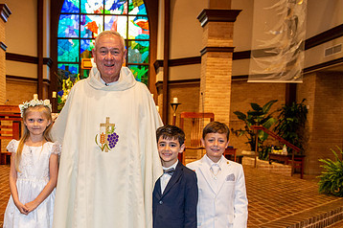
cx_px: 112
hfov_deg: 41.4
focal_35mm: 47
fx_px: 447
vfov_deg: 28.0
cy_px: 184
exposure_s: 1/125
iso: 1600
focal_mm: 29
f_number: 4.5
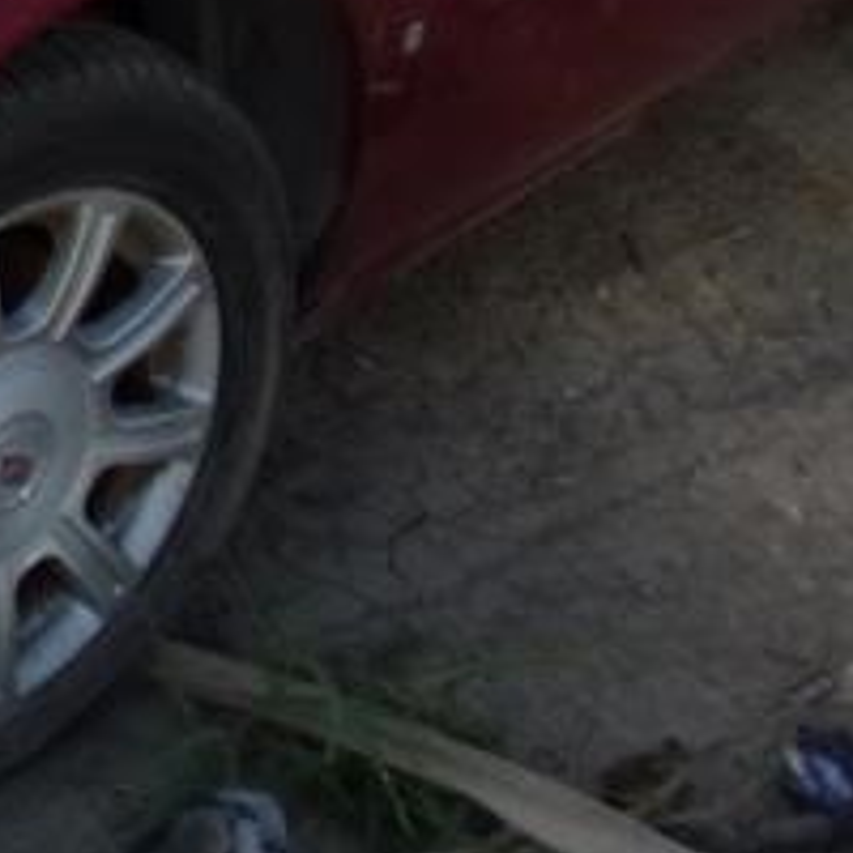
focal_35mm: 85
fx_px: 2370
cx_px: -363
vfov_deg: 19.7
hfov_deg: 18.5
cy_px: -17
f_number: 3.3
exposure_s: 1/600
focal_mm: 4.3
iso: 80
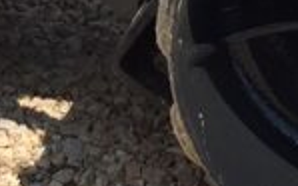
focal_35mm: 212
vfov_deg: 5.8
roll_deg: -1.1
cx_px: 216
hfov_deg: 9.9
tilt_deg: -11.2
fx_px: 1721
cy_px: -323
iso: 32
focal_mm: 4.15
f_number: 2.2
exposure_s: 1/2639
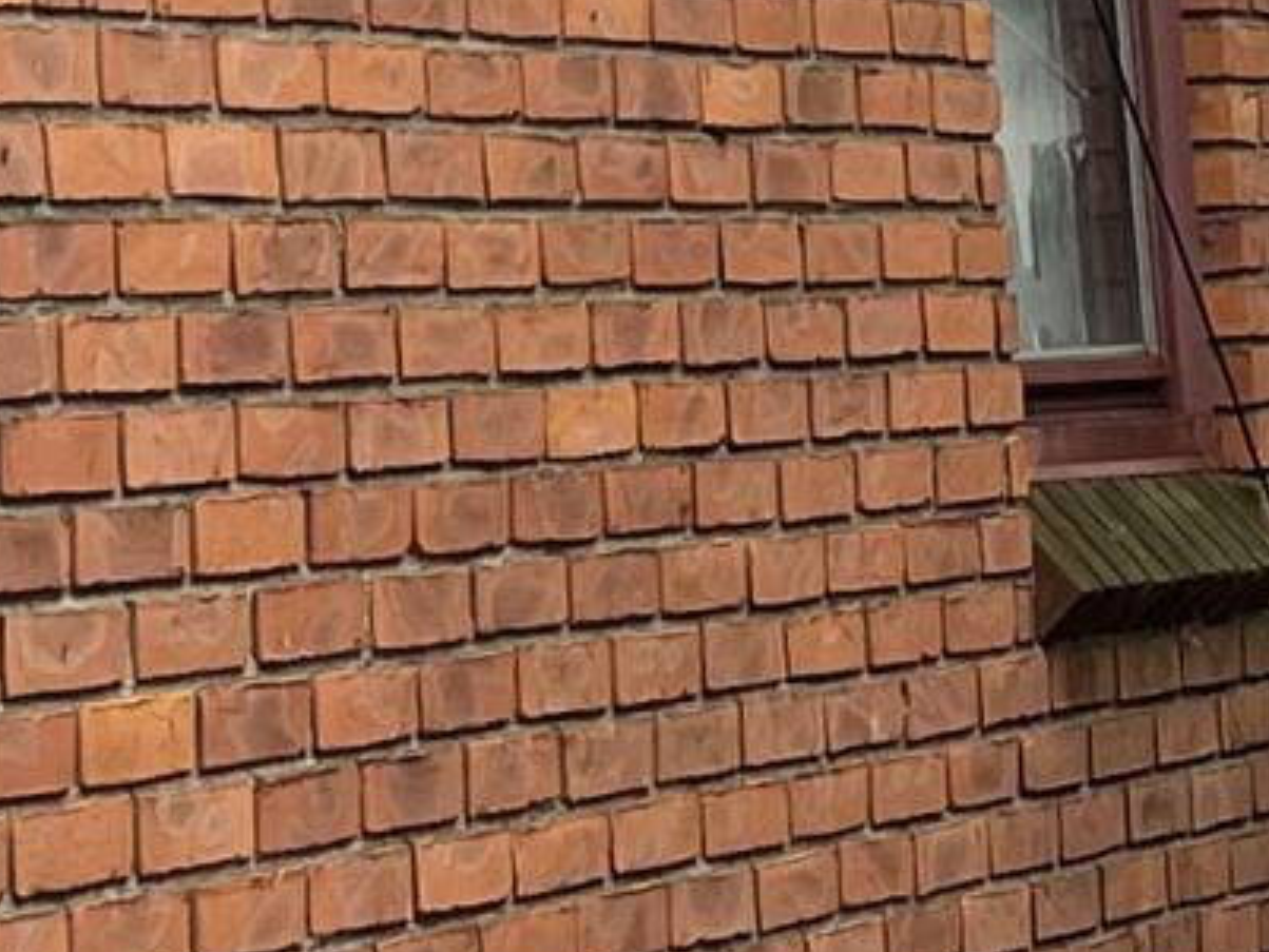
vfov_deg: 7.5
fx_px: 6857
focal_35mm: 187
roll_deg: +4.4
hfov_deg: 10.6
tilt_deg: +12.2
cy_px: -1164
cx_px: 623
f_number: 1.6
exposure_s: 1/121
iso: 50
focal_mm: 5.1
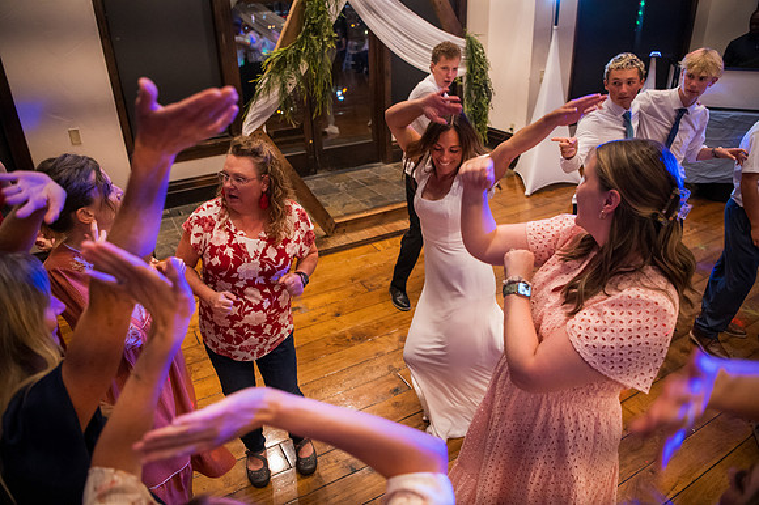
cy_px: 252
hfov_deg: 73.8
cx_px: 380
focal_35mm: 24
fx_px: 506
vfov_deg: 53.1
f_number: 2.8
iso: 6400
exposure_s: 1/200
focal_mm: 24
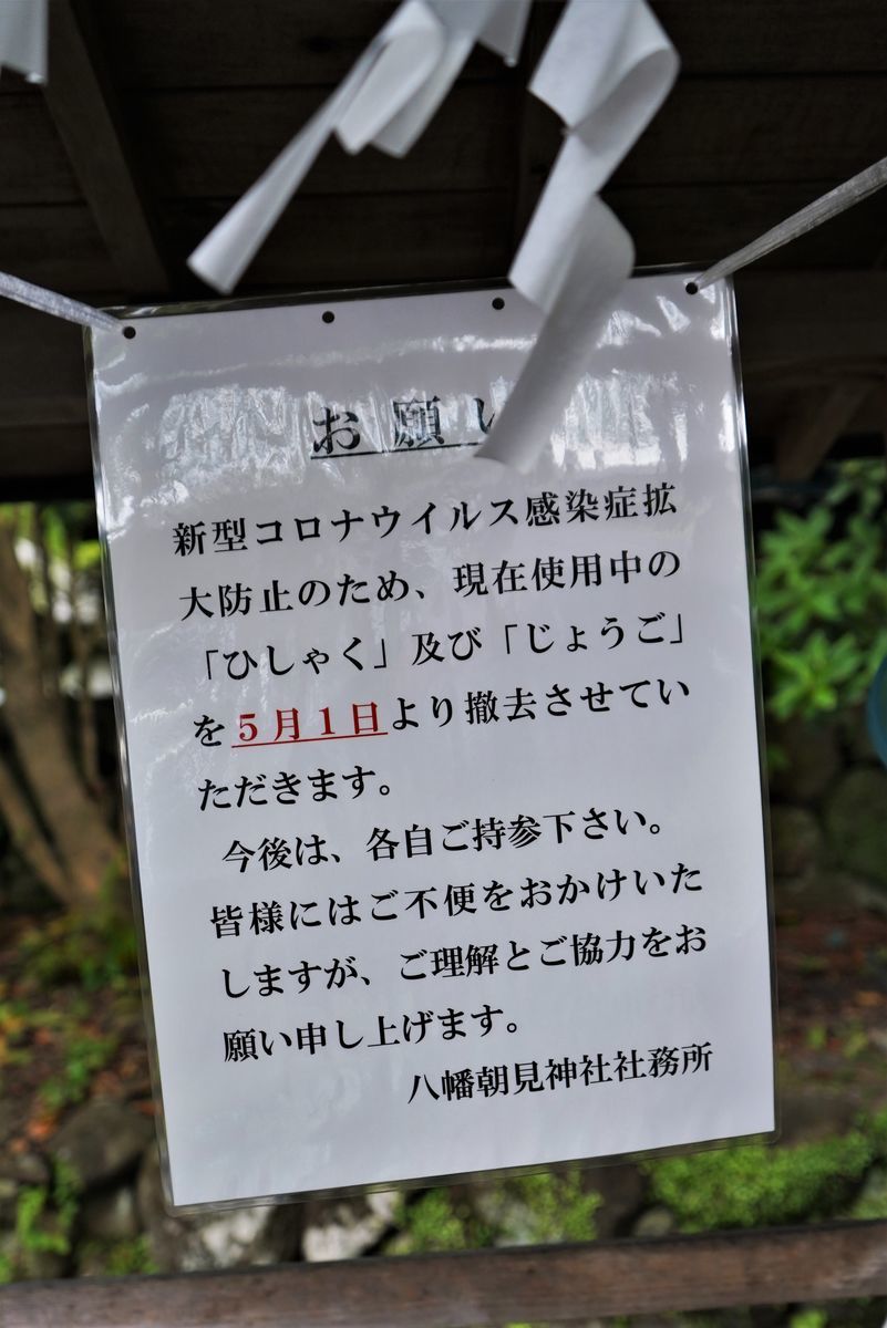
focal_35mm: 31
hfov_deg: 42.4
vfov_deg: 60.3
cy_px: 664
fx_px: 1145
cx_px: 444
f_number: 4
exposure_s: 1/160
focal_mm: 31
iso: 320
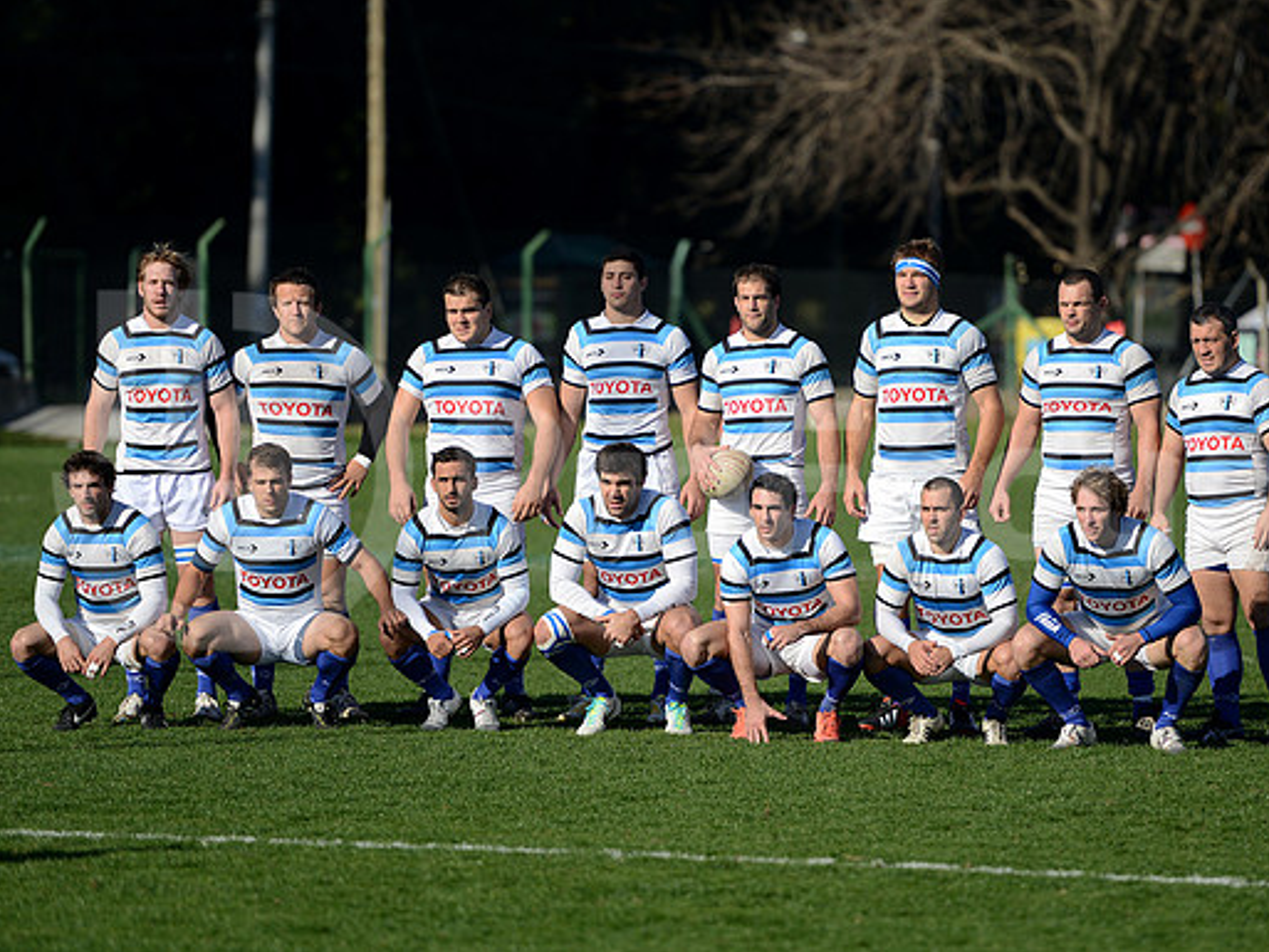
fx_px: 7774
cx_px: 656
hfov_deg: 9.3
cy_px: 476
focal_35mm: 212
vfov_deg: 7.0
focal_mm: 195
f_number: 2.8
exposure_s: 1/2500
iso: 250
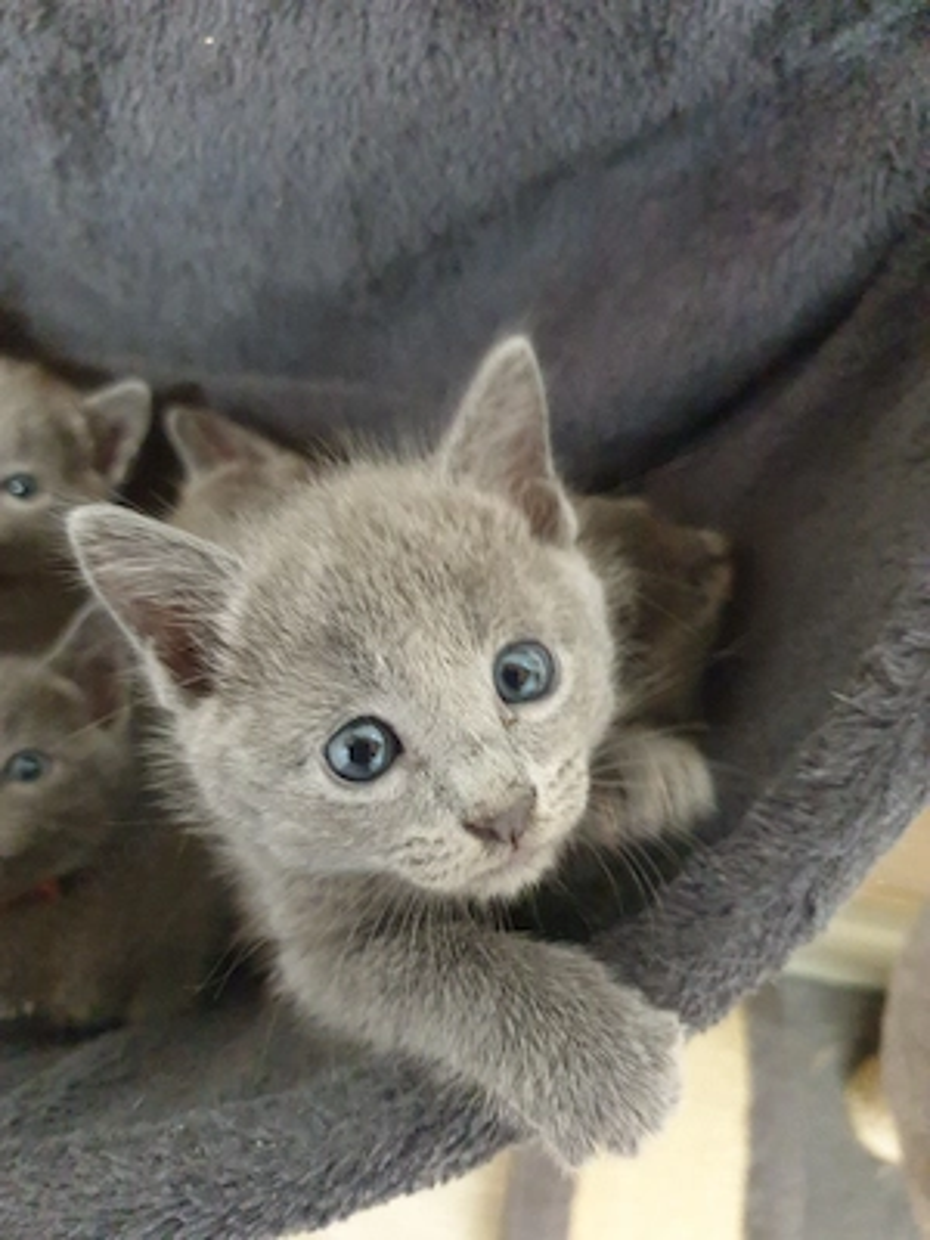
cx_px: 465
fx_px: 931
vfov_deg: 67.3
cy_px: 620
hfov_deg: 53.1
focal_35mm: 26
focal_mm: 4.3
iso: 800
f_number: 1.5
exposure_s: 1/50
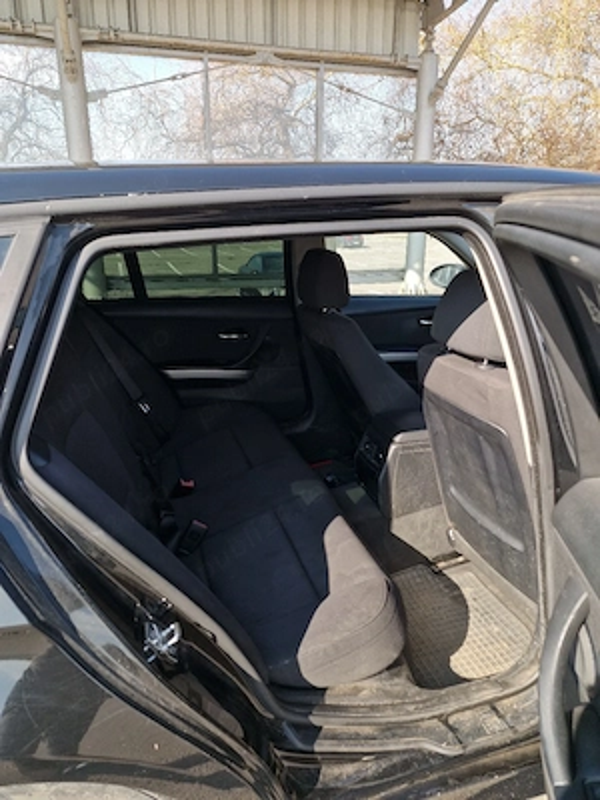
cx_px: 300
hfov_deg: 58.9
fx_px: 532
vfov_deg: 73.9
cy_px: 400
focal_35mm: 23
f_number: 1.8
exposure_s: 1/400
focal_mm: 5.54
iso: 50
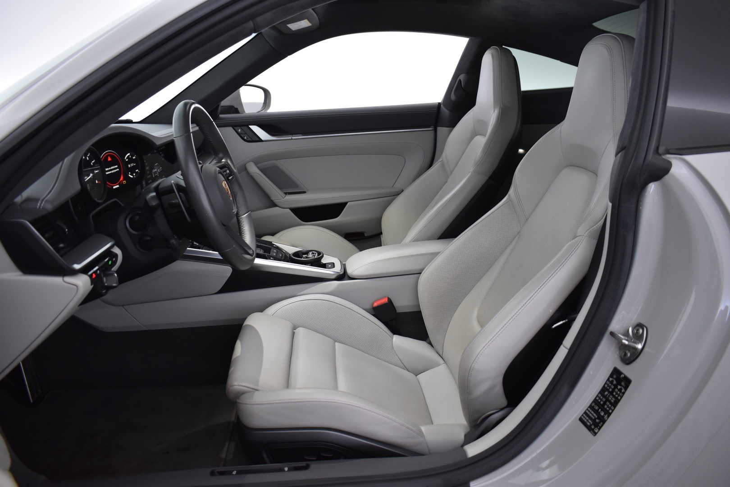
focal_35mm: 27
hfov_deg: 67.4
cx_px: 365
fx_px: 547
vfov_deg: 47.9
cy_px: 244
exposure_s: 1/30
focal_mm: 18
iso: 1000
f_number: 3.5
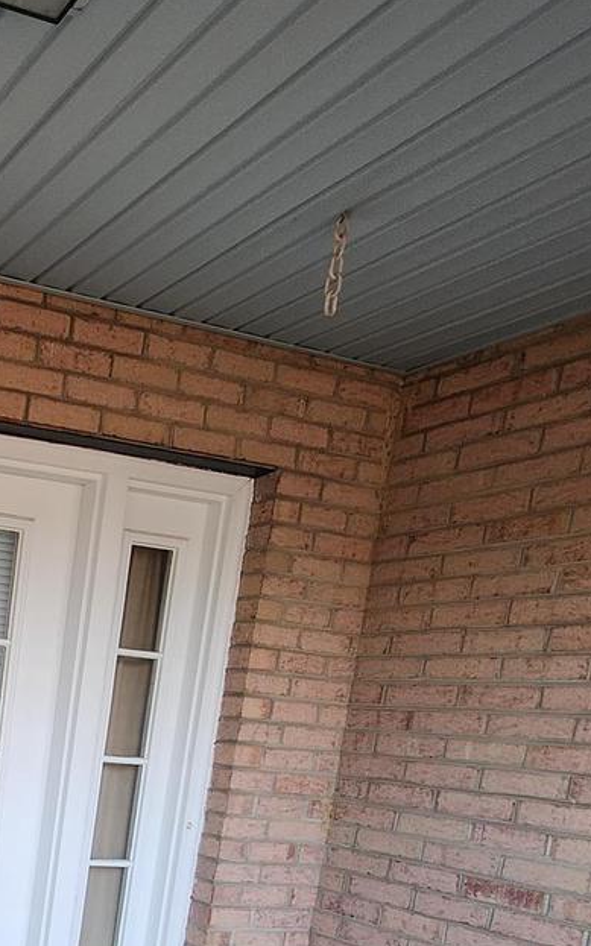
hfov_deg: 29.2
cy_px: 818
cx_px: -202
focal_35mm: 34
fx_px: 877
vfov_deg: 51.3
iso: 64
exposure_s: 1/60
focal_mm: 1.74
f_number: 2.2
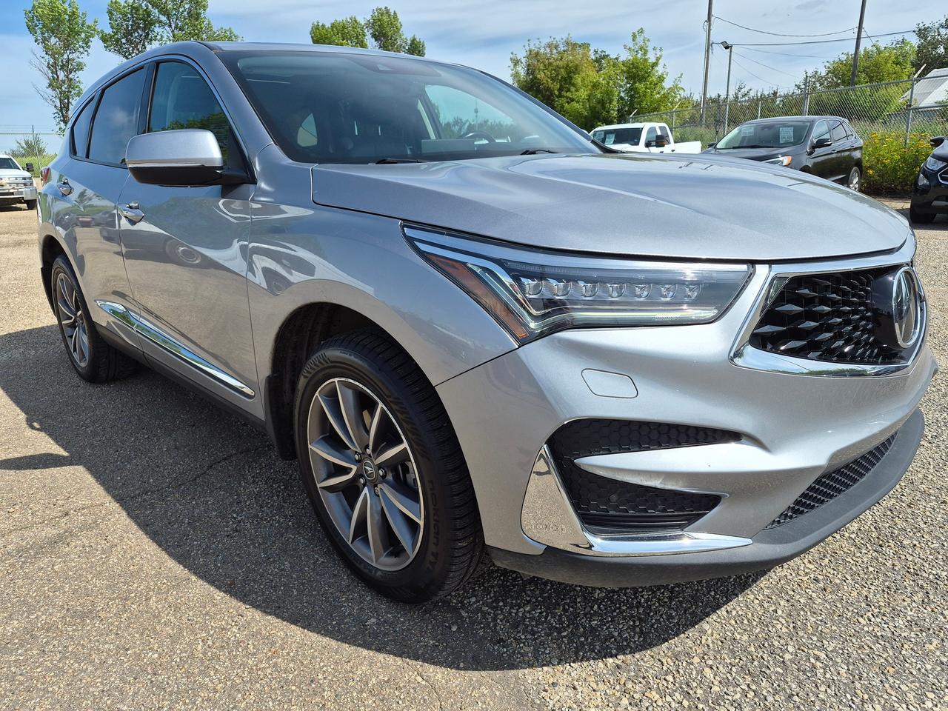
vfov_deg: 58.9
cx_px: 474
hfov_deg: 73.9
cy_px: 356
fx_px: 630
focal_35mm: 23
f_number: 1.8
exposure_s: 1/6304
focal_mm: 5.4
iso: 80
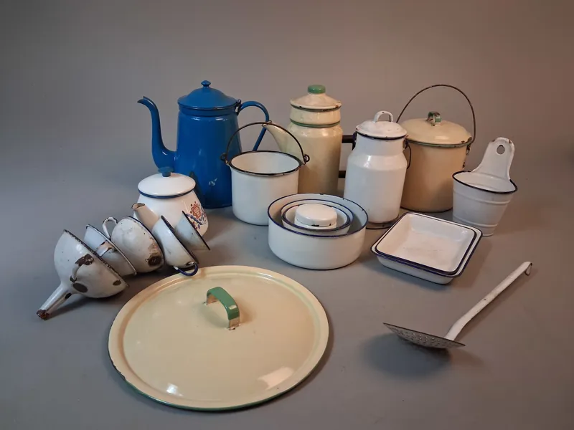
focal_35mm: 27
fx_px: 448
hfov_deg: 65.3
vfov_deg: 51.4
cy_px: 215
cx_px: 287
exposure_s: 1/100
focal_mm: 4
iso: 500
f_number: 1.8
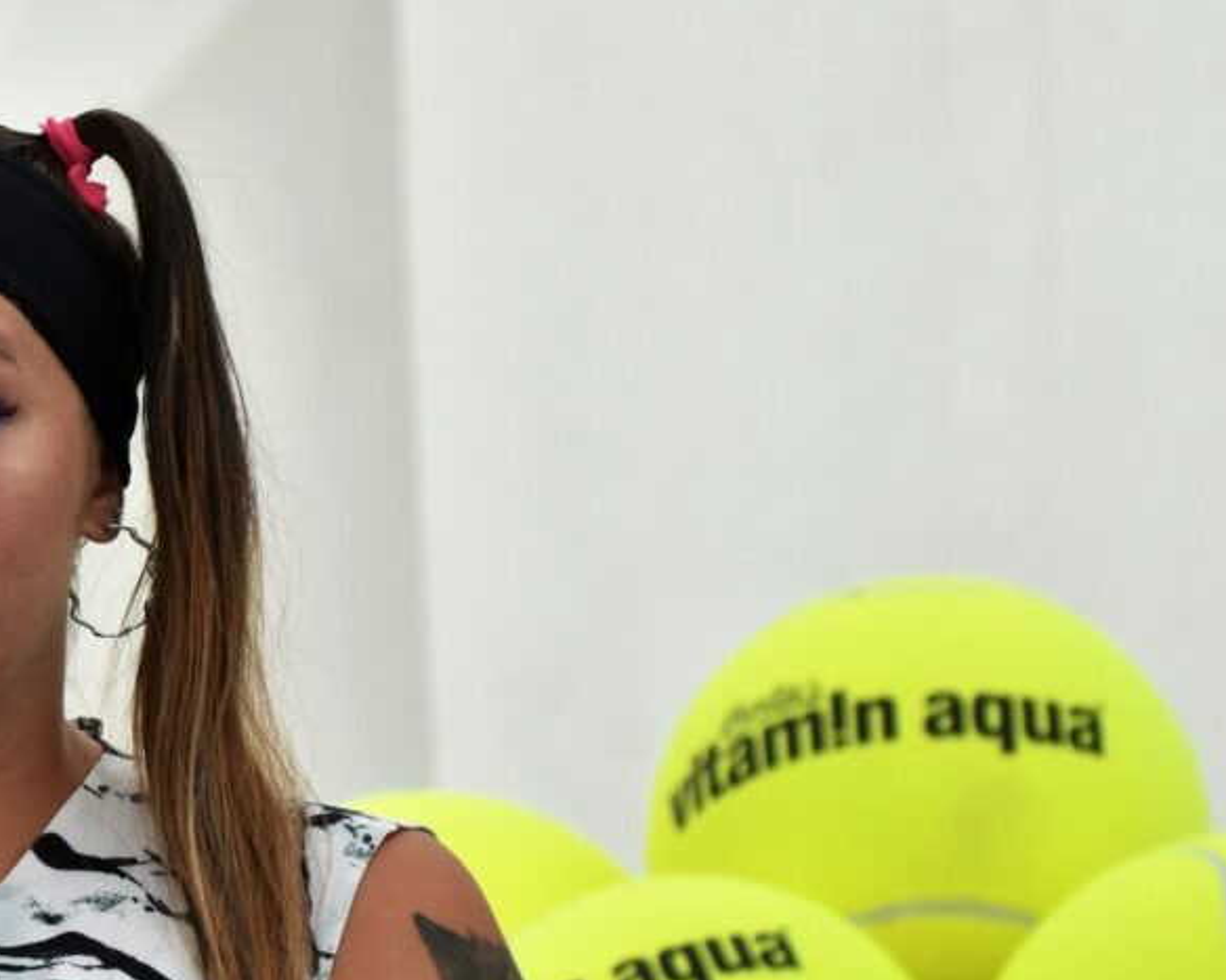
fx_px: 29386
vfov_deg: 1.9
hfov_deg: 2.4
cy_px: 806
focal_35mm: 810
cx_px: 76
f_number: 5.3
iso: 400
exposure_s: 1/250
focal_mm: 240
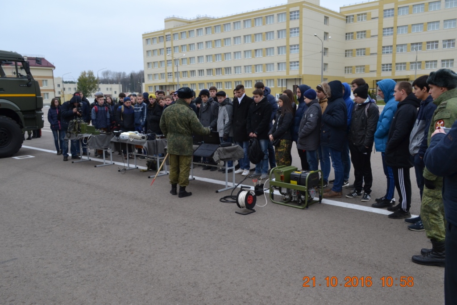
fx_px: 343
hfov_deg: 67.4
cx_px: 228
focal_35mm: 27
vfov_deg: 47.9
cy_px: 152
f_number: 5
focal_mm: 18
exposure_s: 1/100
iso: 400
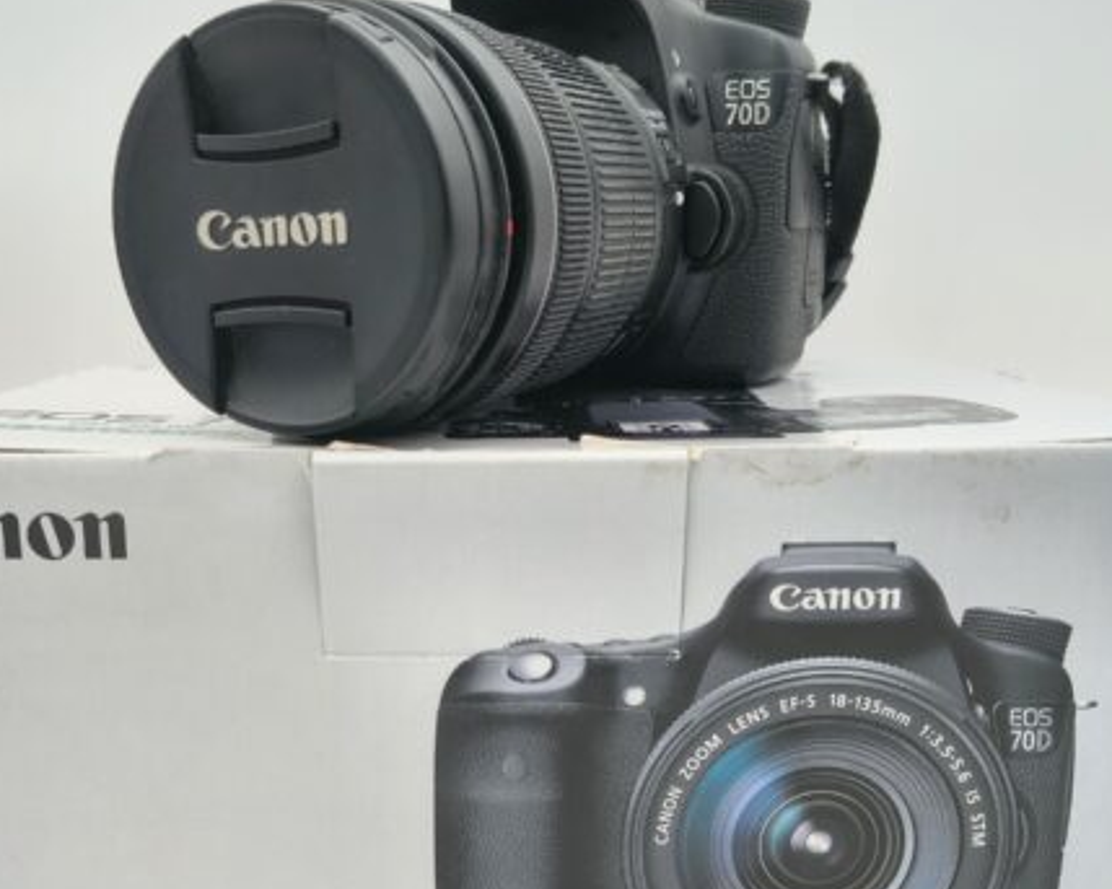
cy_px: 463
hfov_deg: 62.0
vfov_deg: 51.5
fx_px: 921
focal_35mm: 28
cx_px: 480
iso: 100
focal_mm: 5.56
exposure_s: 1/247
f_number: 1.8
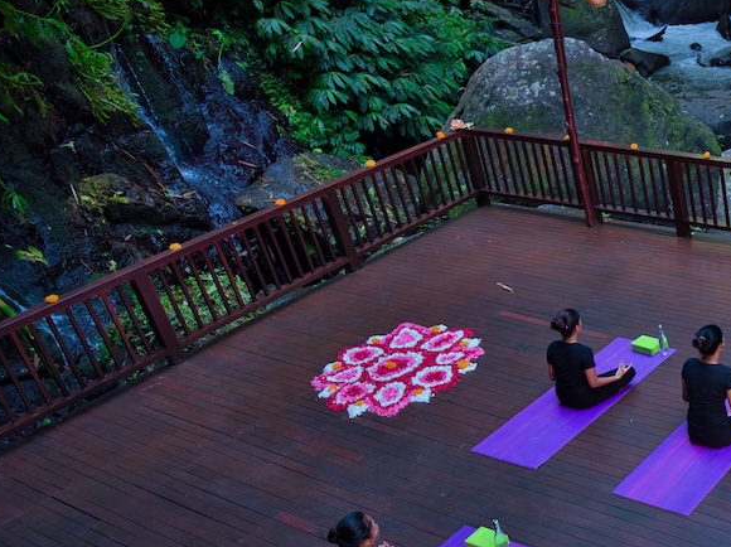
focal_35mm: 44
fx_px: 928
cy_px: 287
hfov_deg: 34.7
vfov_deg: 32.8
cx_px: 868
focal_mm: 21
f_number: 4
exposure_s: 1/125
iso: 200
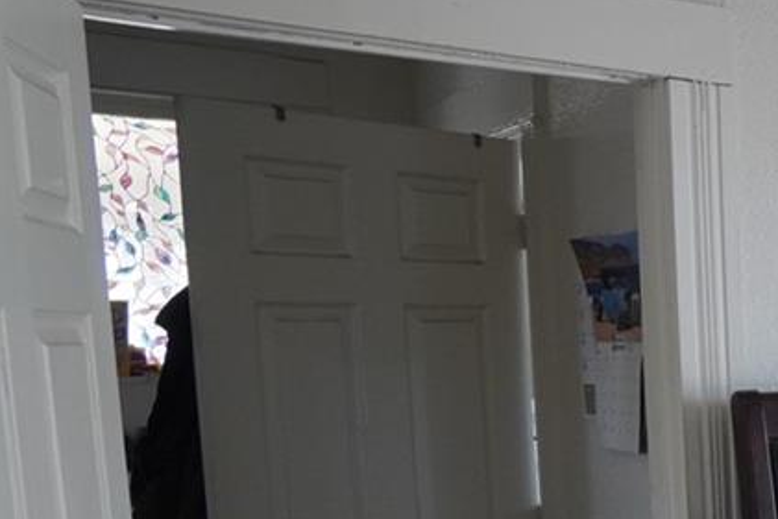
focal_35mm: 57
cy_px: 475
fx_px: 1232
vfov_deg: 23.1
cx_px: 1343
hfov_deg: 22.8
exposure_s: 1/60
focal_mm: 10
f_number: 4
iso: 400
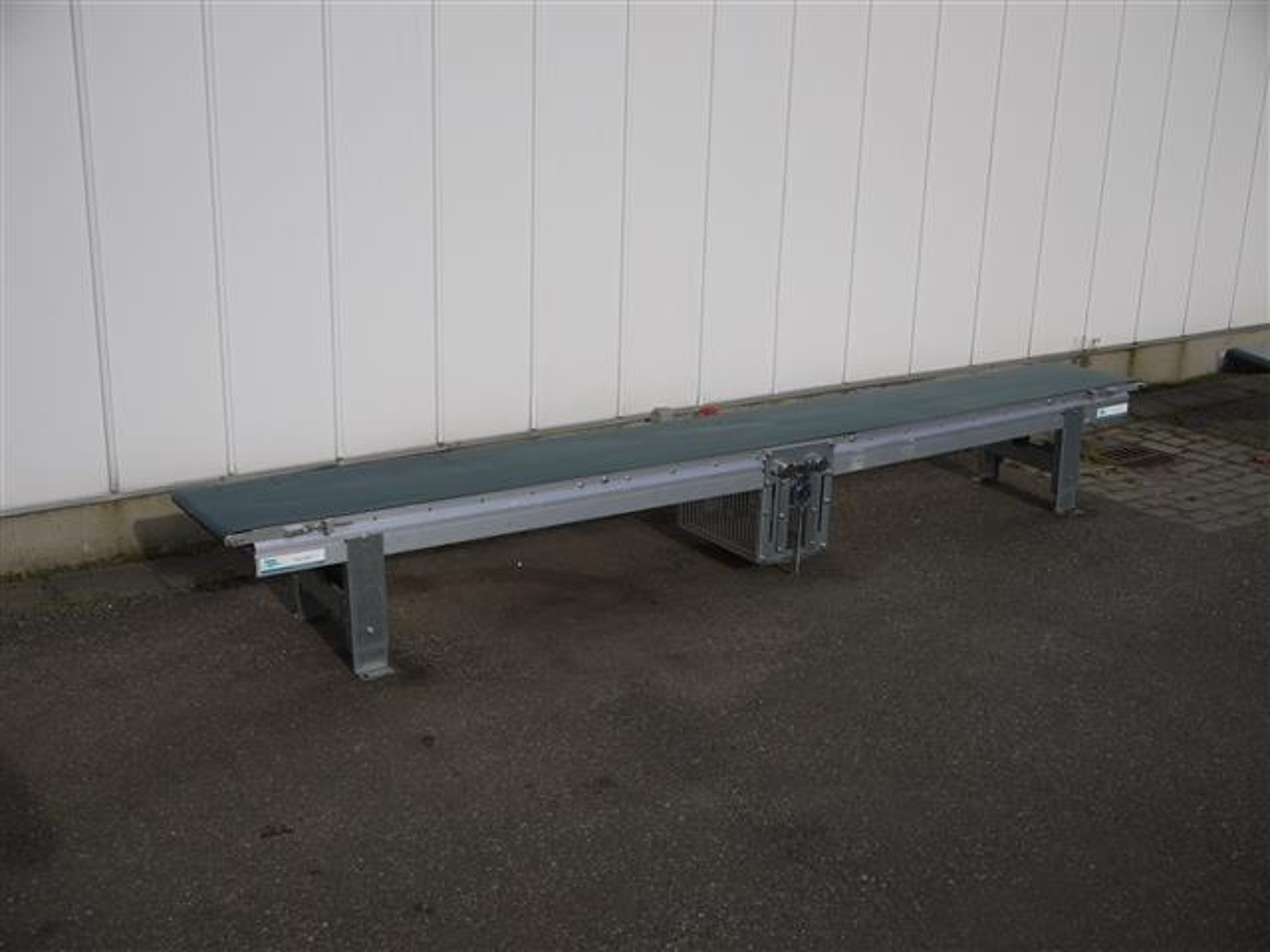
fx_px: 1541
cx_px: 635
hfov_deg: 44.8
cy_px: 476
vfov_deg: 34.3
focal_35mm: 42
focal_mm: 21
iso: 100
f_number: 4.3
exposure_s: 1/1600
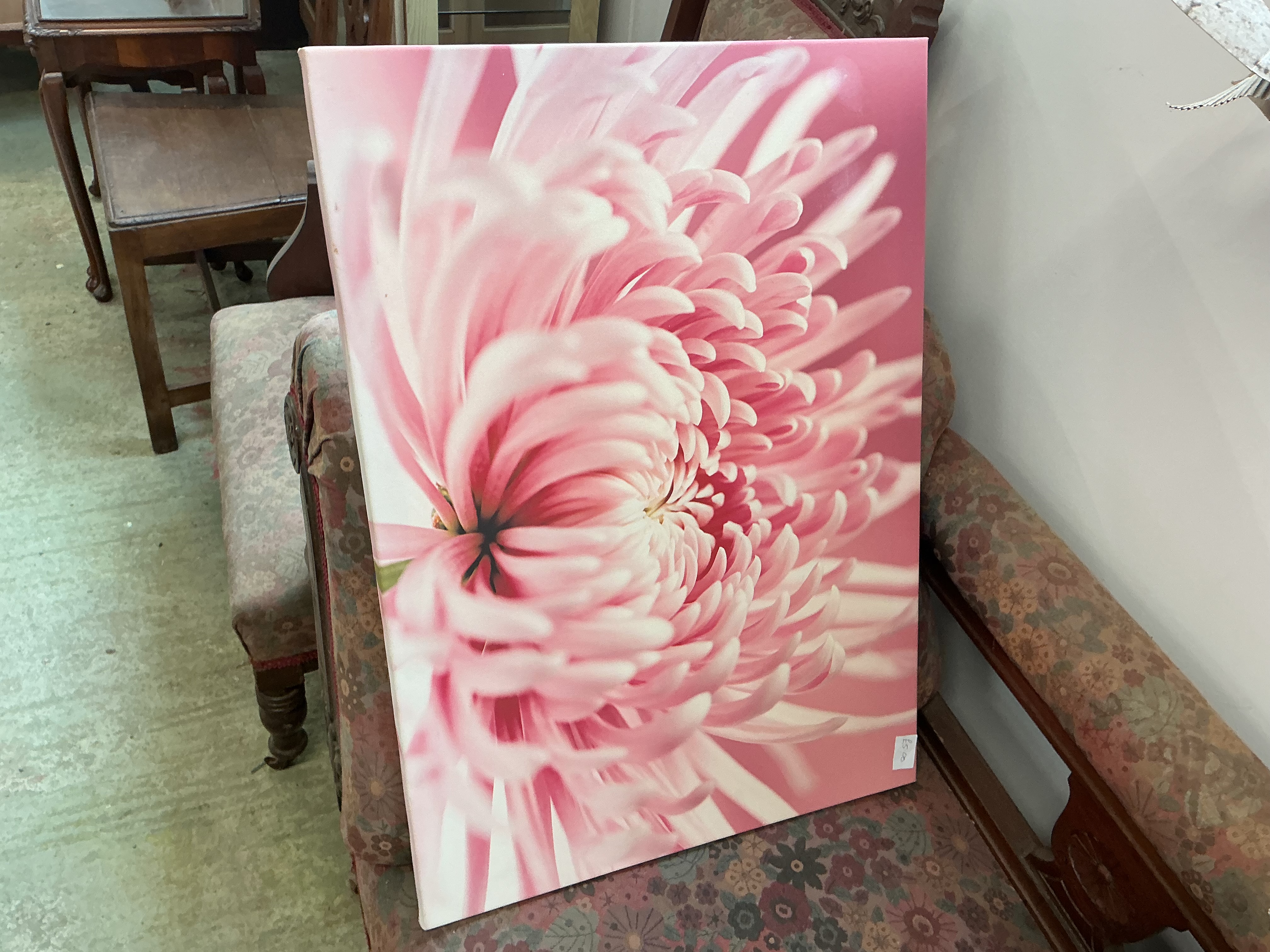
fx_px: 1064
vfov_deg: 48.2
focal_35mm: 29
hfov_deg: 61.7
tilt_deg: -41.6
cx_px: 635
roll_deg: -5.8
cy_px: 476
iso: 50
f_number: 1.8
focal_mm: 3
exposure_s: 1/60
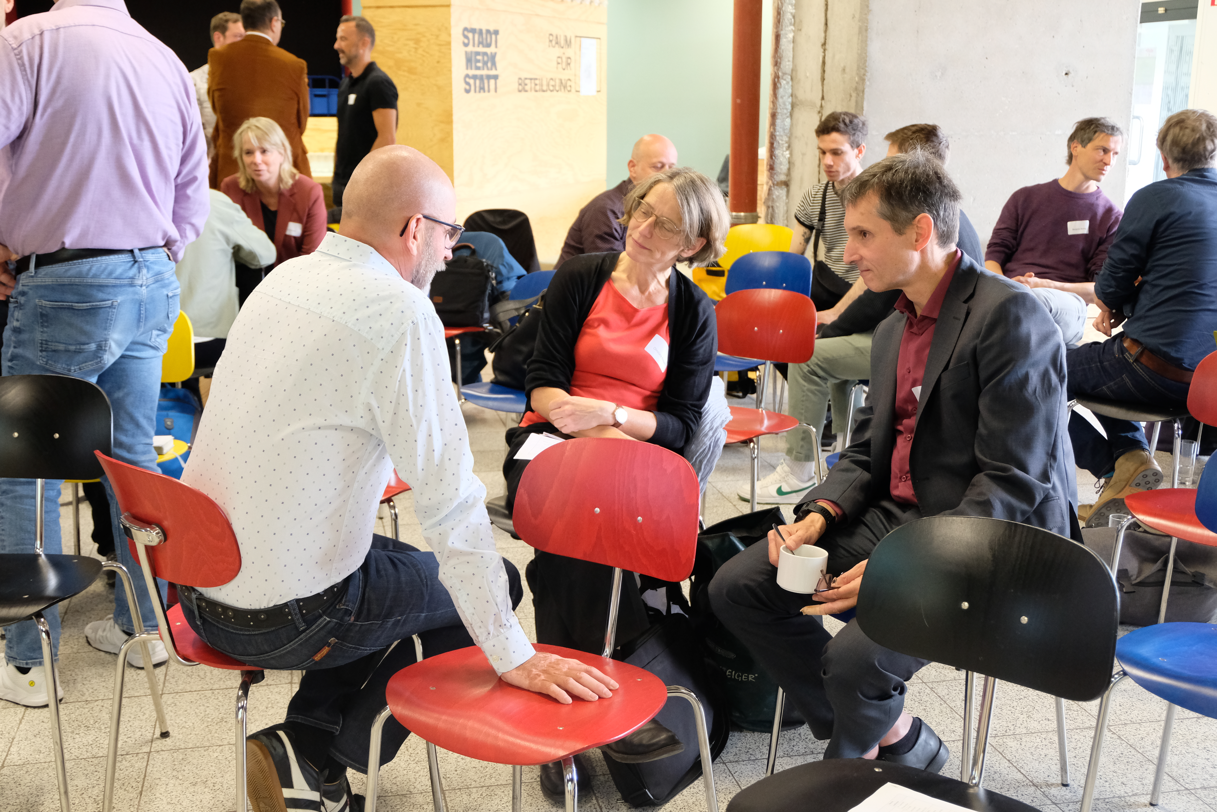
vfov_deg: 35.1
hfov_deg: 50.7
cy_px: 406
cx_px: 608
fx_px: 1285
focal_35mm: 38
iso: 2000
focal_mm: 25.6
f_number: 4.5
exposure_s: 1/30
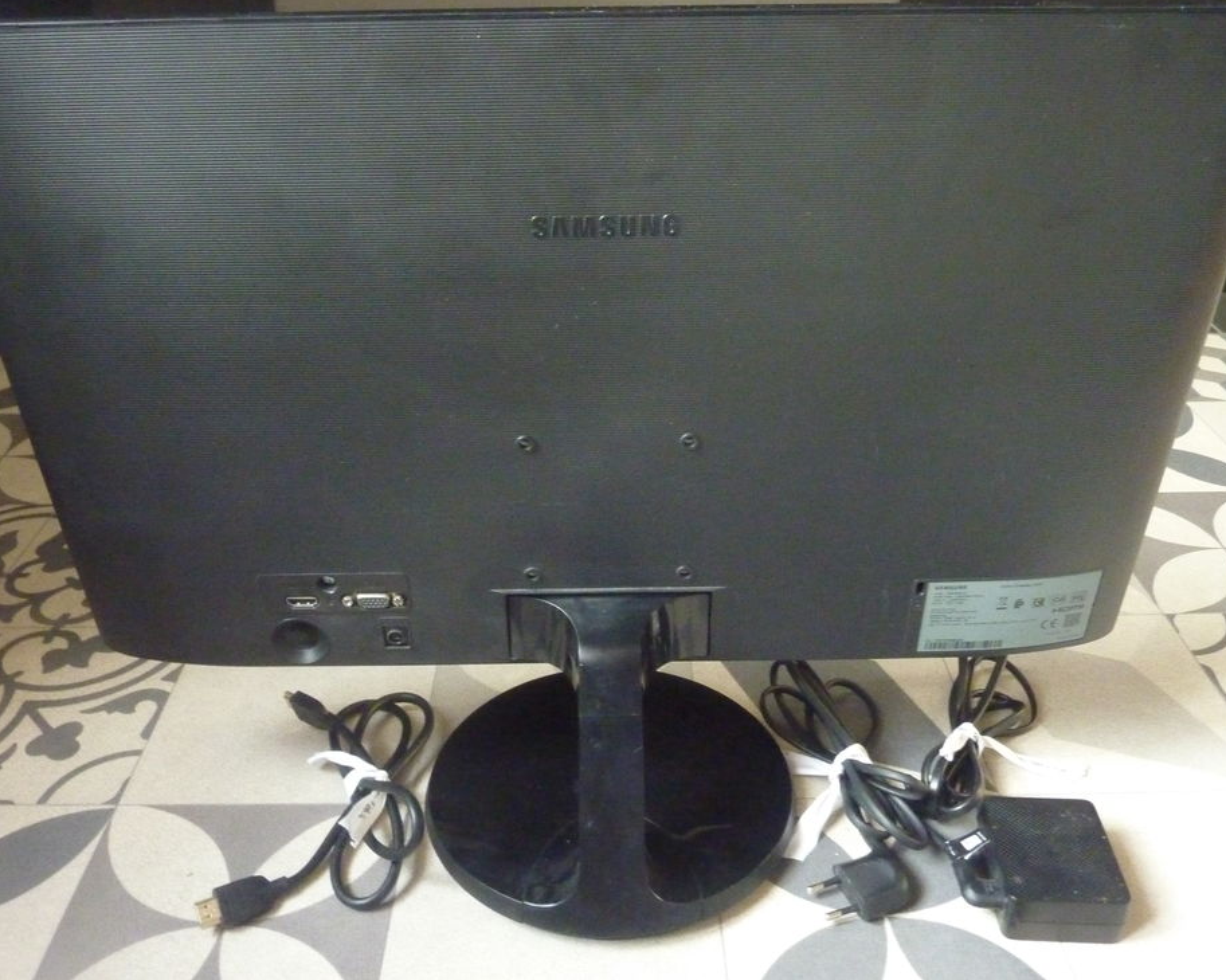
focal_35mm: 31
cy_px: 478
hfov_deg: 57.2
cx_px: 604
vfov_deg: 47.1
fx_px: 1125
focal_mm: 4.7
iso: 800
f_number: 3.4
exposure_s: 1/13
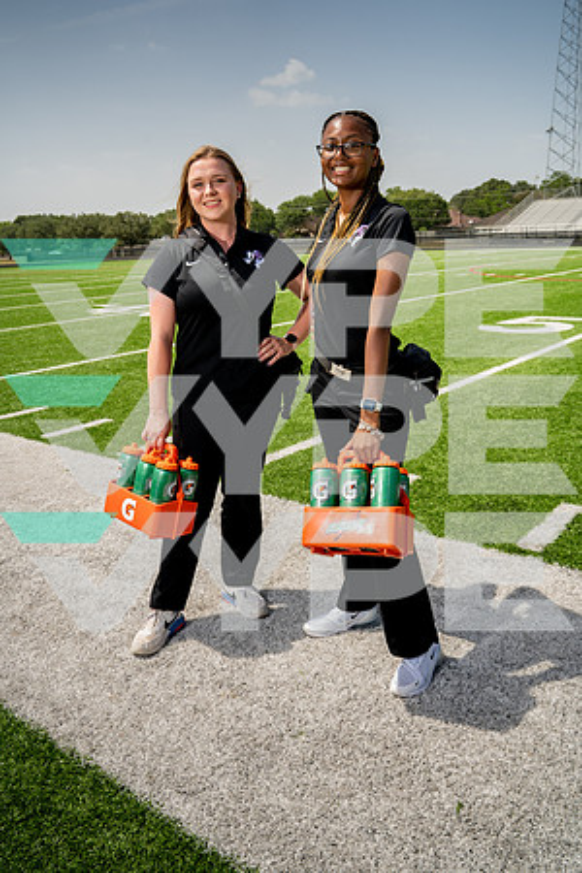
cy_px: 436
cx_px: 291
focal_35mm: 30
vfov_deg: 61.9
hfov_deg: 43.6
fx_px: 727
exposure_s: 1/250
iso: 100
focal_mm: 30
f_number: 8
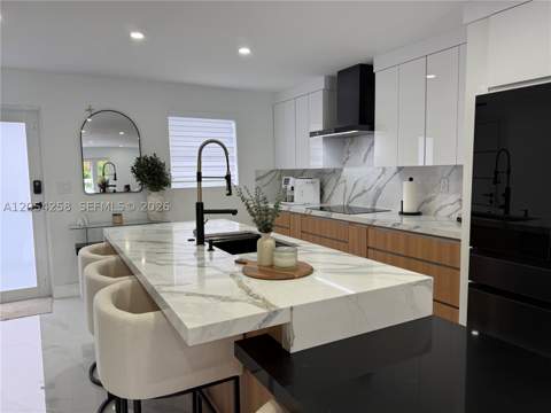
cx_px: 276
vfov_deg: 56.8
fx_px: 382
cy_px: 206
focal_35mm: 24
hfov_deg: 71.6
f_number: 1.78
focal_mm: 6.76
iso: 100
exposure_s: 1/120
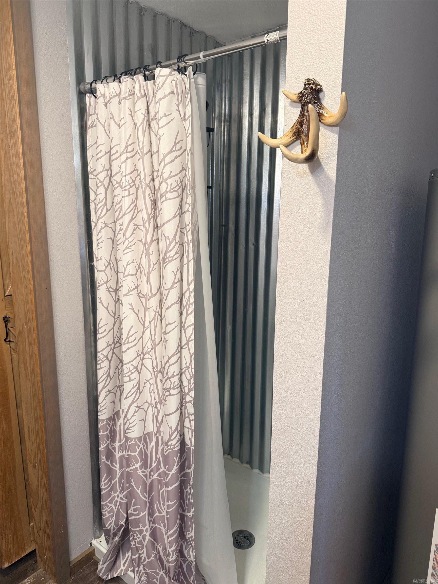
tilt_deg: -11.2
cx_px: 219
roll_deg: -1.3
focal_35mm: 24
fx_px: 405
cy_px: 292
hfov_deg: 56.8
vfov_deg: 71.6
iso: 160
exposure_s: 1/120
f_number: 1.78
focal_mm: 6.76
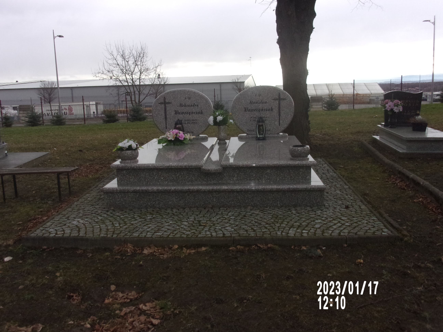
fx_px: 461
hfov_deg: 51.4
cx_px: 222
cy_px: 166
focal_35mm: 36
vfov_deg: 39.7
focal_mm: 6.4
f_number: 4.5
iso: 200
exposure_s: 1/250
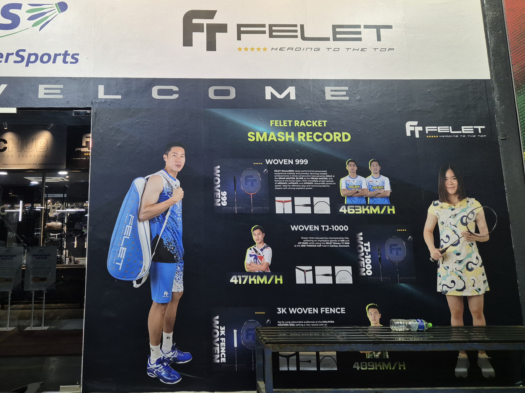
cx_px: 192
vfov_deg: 46.3
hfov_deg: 59.1
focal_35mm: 30
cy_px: 140
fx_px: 455
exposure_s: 1/100
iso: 500
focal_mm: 5.4
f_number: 1.8
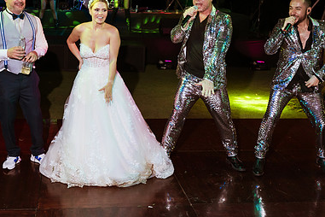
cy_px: 49
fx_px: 496
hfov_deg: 35.9
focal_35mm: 55
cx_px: 106
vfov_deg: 24.3
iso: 1600
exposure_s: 1/200
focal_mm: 35
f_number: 5.6
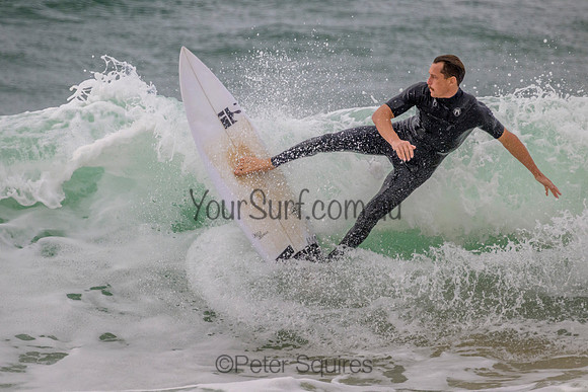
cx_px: 279
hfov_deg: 2.2
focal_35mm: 921
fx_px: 15044
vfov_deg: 1.5
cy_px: 172
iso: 2000
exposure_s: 1/2000
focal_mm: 800
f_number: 11
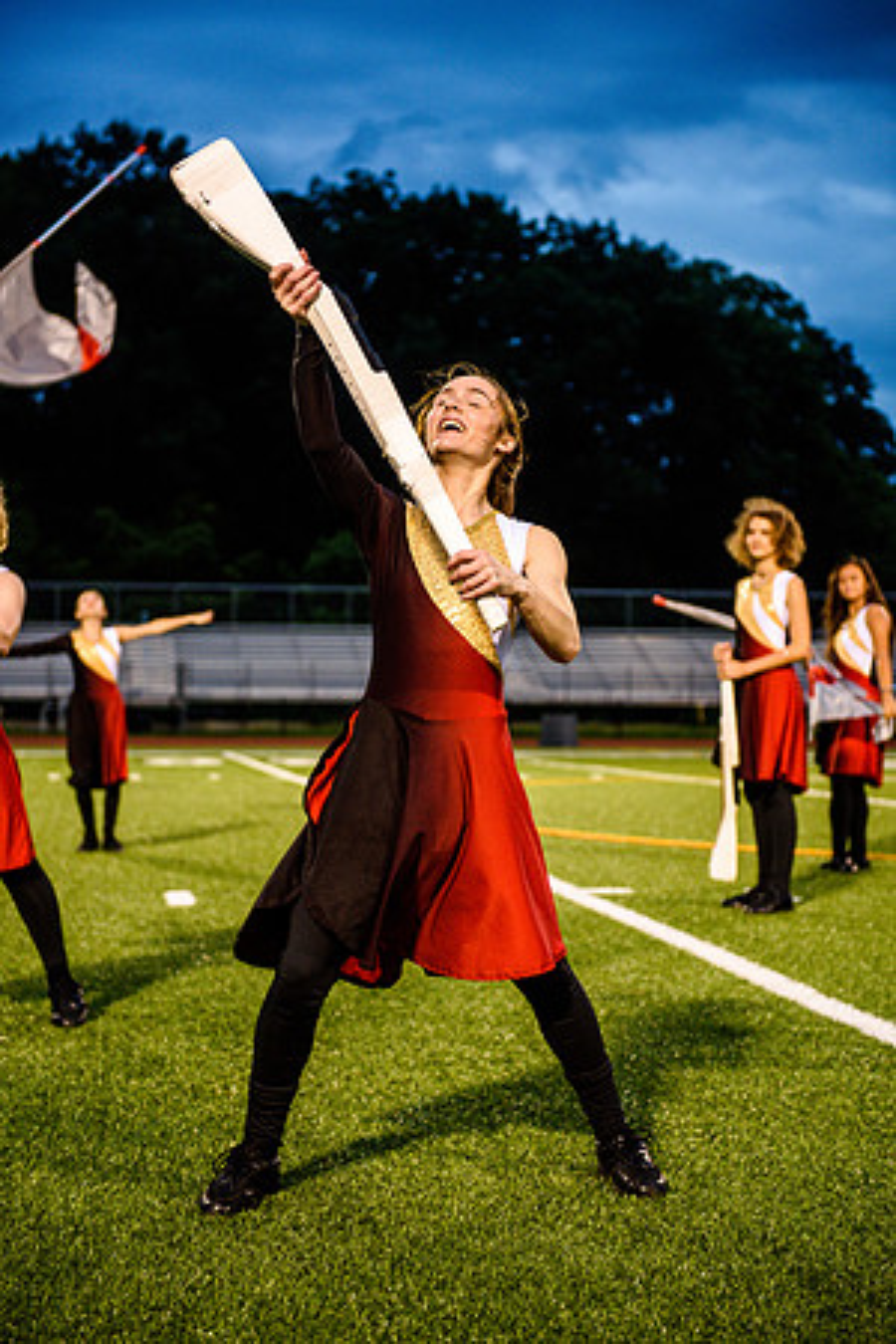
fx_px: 2314
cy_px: 672
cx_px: 448
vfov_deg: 32.4
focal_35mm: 62
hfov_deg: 21.9
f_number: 3.2
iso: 1600
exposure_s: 1/250
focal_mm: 62
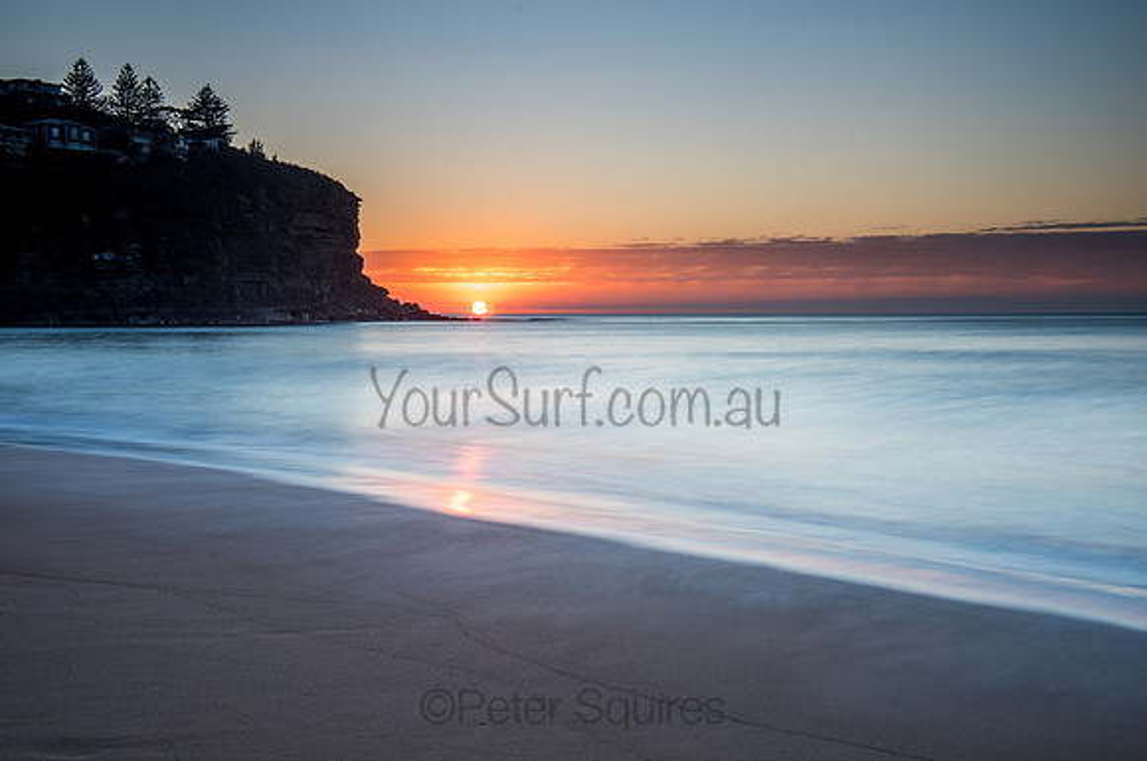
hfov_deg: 42.6
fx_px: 1469
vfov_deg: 29.0
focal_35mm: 46
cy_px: 380
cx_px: 574
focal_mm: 46
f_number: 11
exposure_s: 10
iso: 31
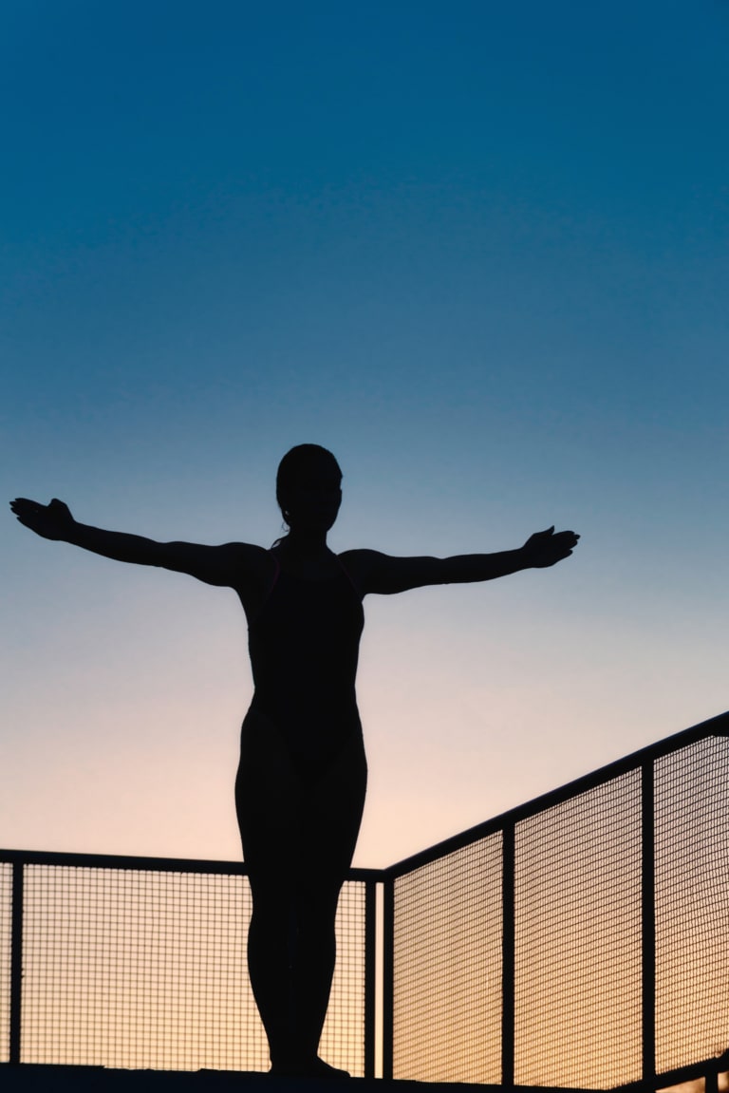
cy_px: 546
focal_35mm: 200
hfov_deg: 6.9
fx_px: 6071
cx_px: 364
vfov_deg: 10.3
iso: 320
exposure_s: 1/640
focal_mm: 200
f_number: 6.3
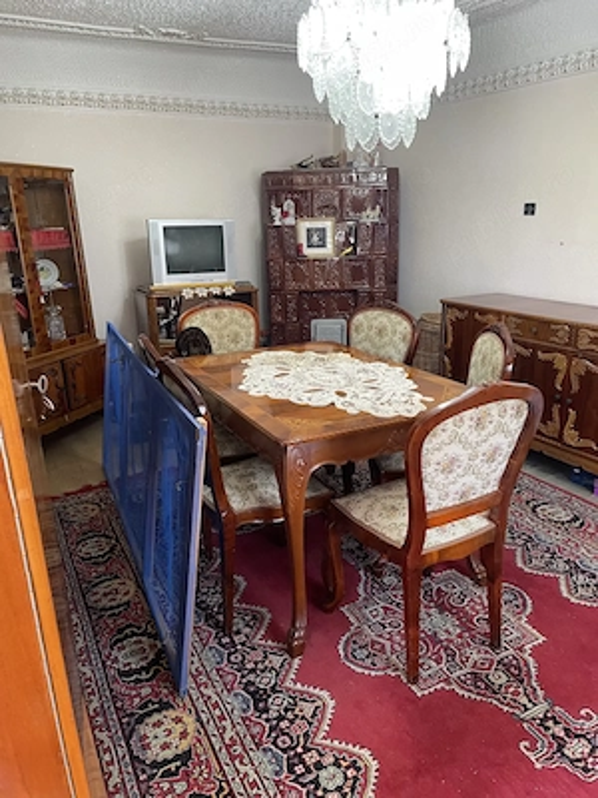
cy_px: 399
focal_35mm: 26
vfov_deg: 67.3
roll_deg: +2.9
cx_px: 299
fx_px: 599
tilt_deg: -16.1
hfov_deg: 53.1
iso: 200
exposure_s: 1/60
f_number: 1.6
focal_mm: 4.2
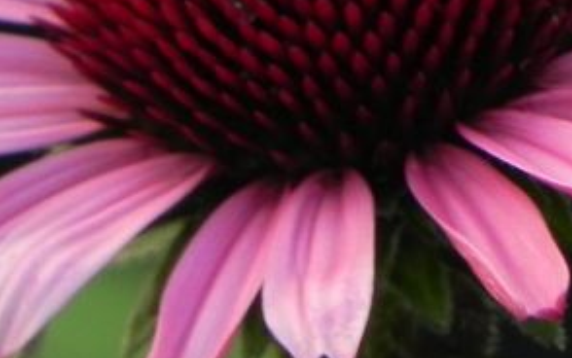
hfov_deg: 0.8
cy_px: -6
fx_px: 40609
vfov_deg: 0.5
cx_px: 569
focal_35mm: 2604
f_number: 5
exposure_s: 1/25
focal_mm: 120
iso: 160
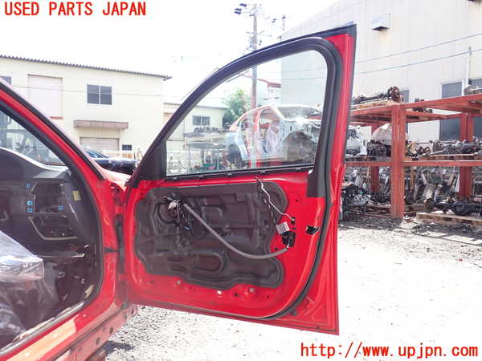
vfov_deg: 46.8
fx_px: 418
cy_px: 180
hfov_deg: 60.0
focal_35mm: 30
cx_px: 241
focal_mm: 5.4
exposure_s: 1/250
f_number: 3.2
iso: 100
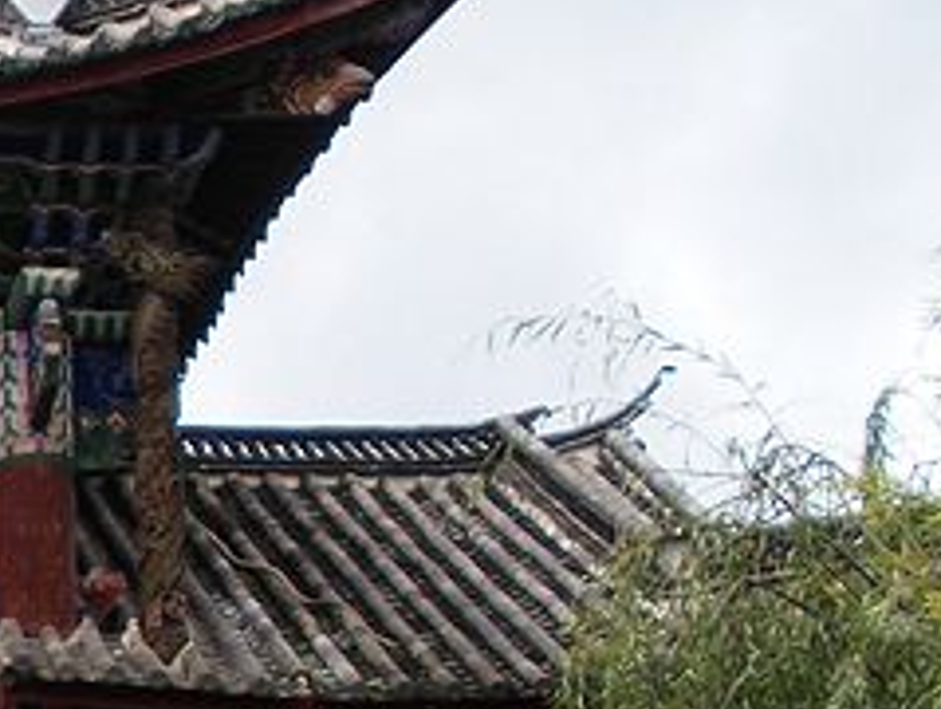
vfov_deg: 9.4
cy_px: 997
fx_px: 4193
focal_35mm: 154
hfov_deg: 12.0
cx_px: -646
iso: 64
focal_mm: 6.3
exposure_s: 1/480
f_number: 3.5
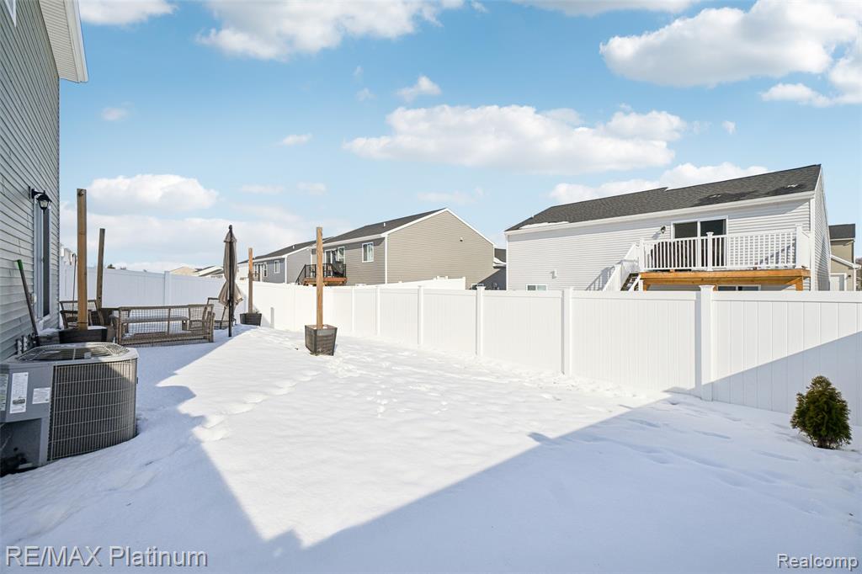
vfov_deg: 77.3
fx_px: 359
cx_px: 431
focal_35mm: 15
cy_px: 287
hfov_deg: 100.4
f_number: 8
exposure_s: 1/1000
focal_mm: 10
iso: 100
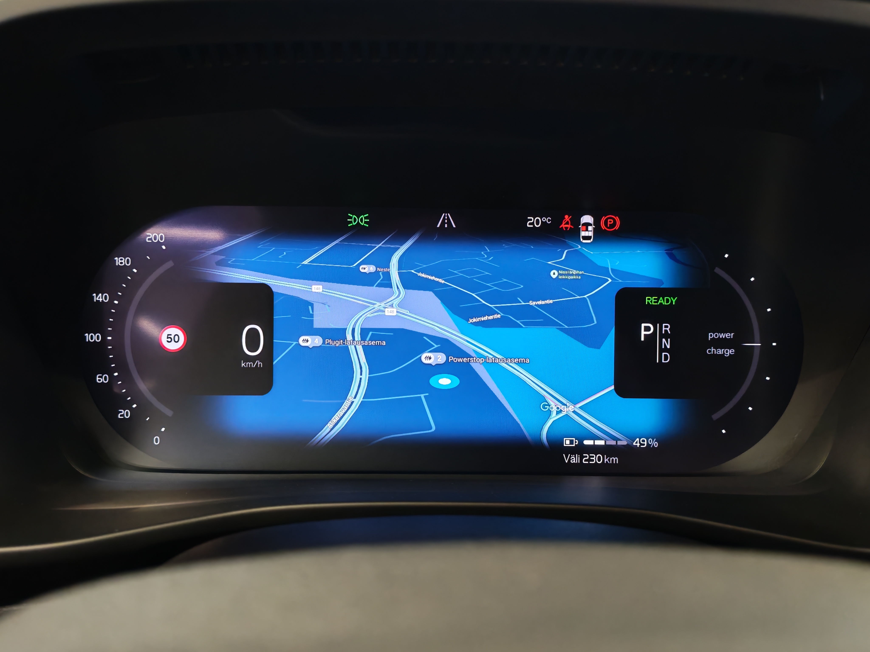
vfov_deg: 46.8
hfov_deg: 60.0
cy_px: 326
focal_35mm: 30
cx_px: 435
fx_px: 754
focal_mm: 6.12
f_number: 1.9
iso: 2000
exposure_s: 1/33
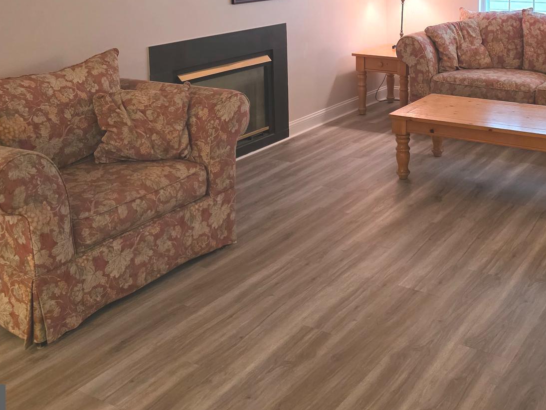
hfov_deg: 42.8
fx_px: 678
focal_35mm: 43
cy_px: 42
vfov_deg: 32.0
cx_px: 391
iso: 640
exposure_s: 1/120
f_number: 1.7
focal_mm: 6.3
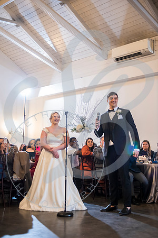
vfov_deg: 41.1
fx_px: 316
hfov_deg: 28.1
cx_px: 79
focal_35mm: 48
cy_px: 119
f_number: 2.8
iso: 2000
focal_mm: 48
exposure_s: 1/125
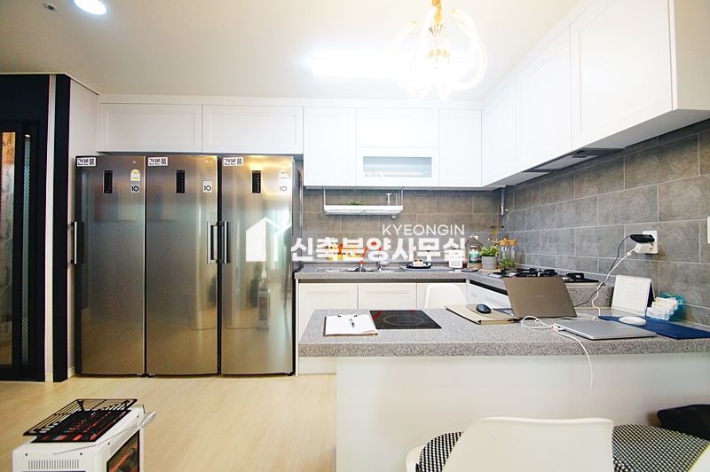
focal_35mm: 15
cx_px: 355
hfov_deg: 100.4
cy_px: 236
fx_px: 296
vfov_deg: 77.2
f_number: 3.5
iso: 800
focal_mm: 10
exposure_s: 1/125
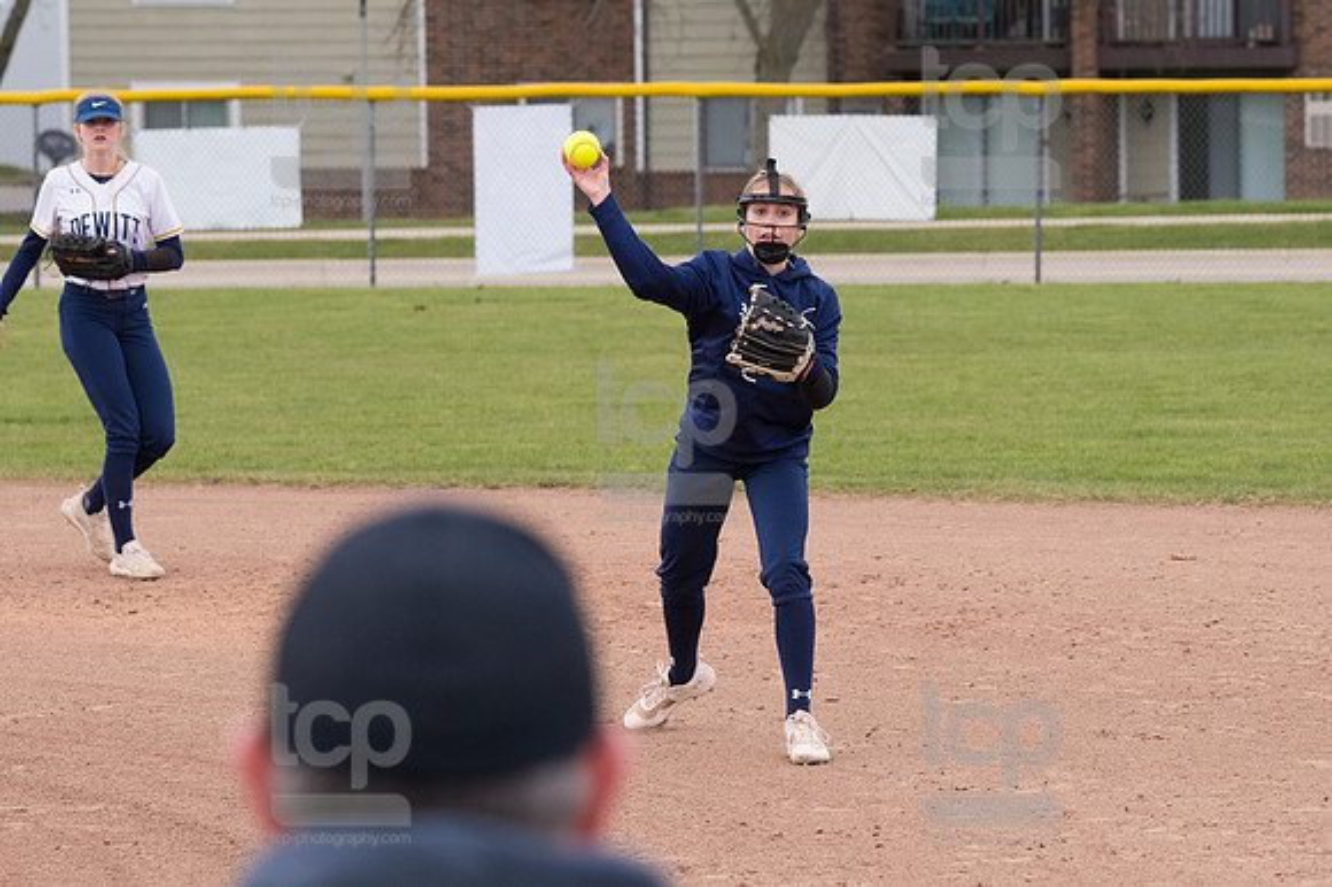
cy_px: 444
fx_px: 7469
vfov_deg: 6.8
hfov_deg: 10.2
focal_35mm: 202
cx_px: 666
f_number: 5.6
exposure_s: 1/1600
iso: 640
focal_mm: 135
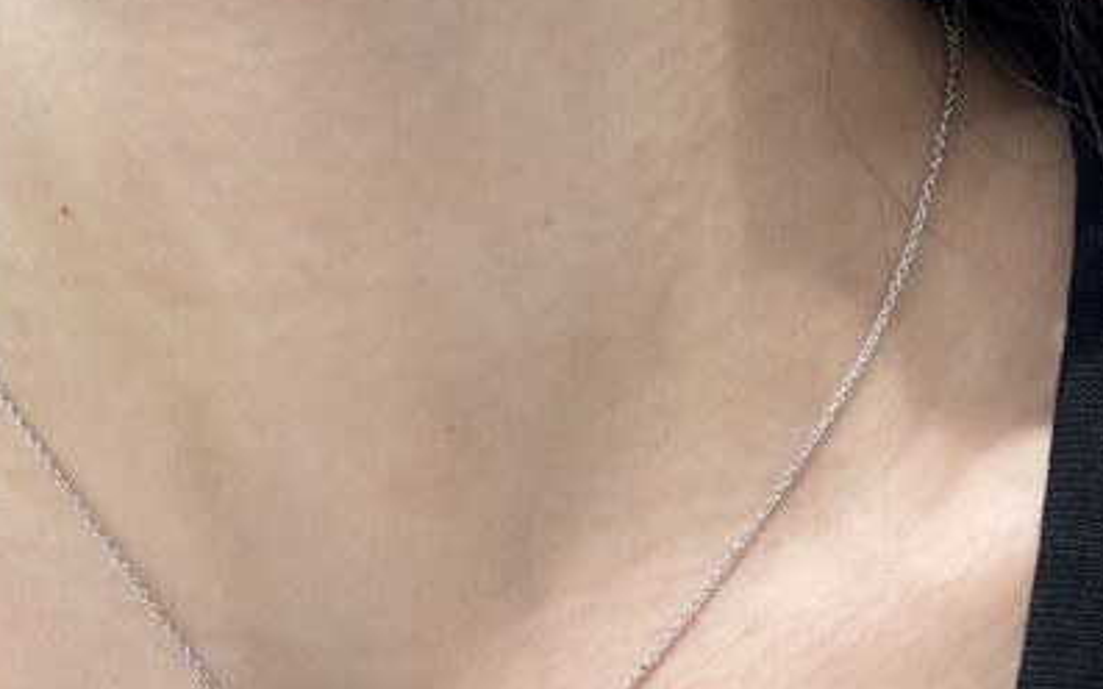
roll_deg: +0.9
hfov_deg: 18.8
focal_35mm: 111
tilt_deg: -25.4
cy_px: 1092
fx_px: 3336
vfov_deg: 11.2
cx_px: 489
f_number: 1.6
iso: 50
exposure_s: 1/104
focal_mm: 5.96
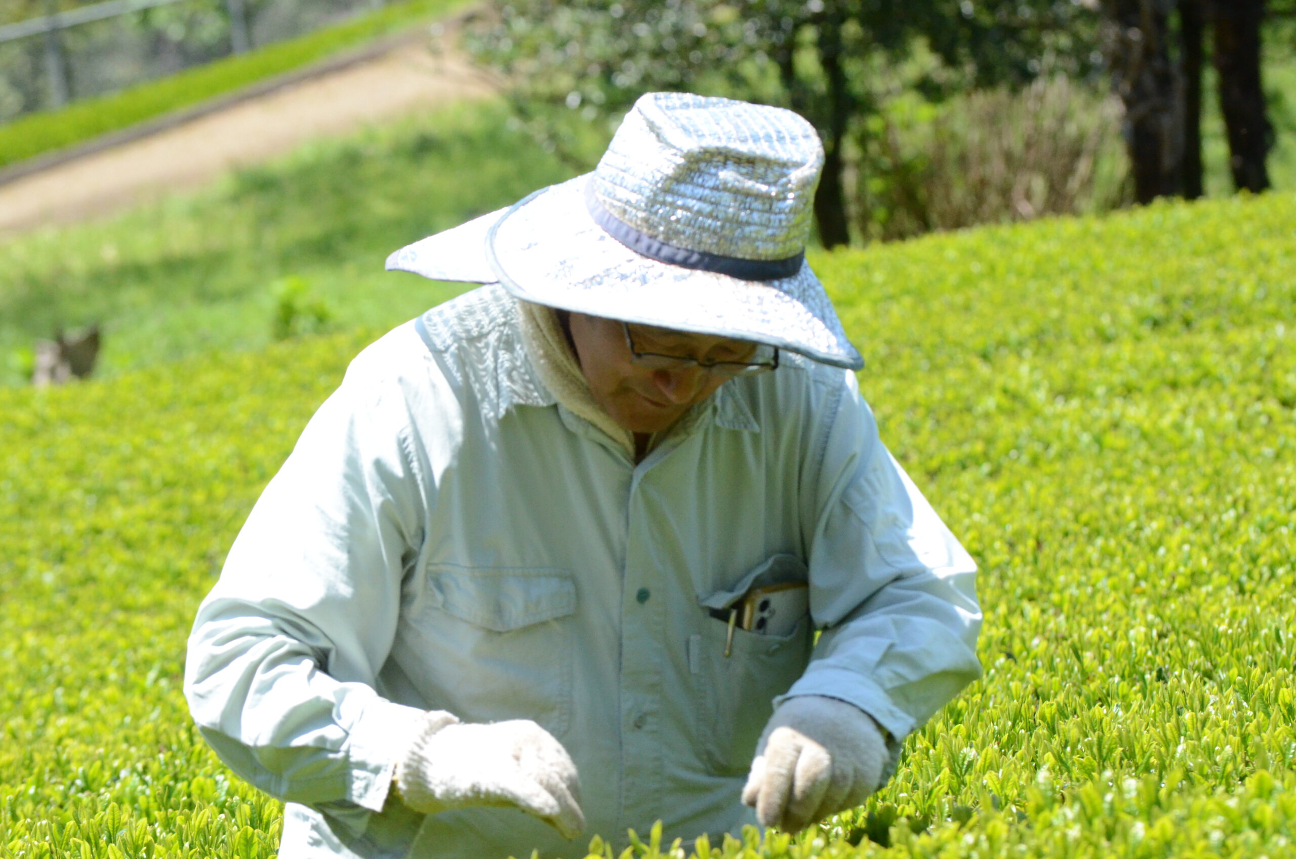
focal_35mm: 225
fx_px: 8084
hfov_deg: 9.2
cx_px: 648
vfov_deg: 6.1
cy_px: 430
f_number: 11
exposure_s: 1/2000
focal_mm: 150
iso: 2500
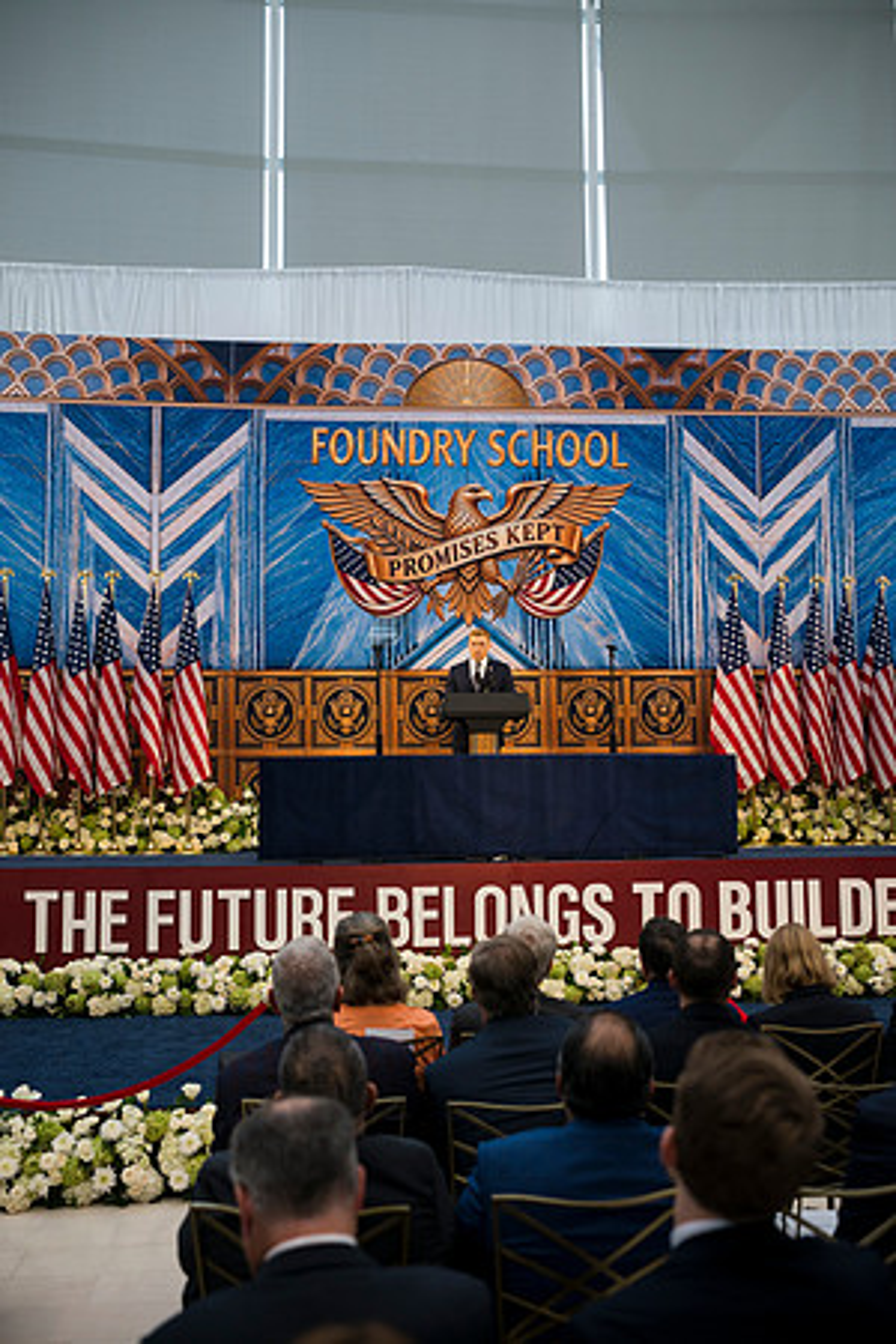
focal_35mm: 35
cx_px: 448
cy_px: 672
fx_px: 1307
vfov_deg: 54.4
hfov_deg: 37.9
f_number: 2.8
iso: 220
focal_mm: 35
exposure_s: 1/200
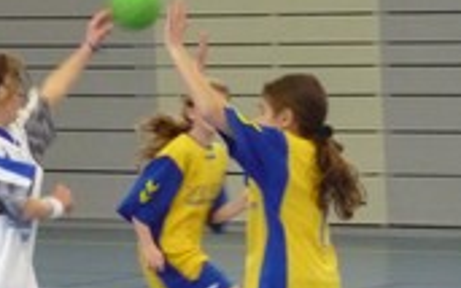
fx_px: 3481
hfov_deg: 7.6
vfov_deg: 4.7
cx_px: 178
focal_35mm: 277
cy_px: 261
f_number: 4.7
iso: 800
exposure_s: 1/100
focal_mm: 19.1
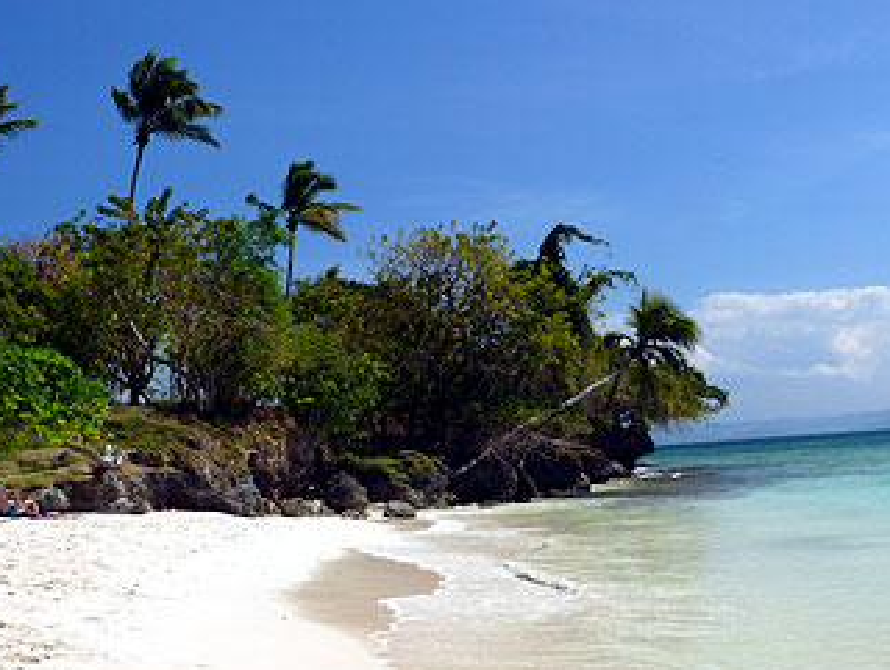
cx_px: 590
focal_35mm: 52
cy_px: 378
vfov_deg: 28.1
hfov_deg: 36.4
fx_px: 1339
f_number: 5.6
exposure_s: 1/200
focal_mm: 7.7
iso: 100
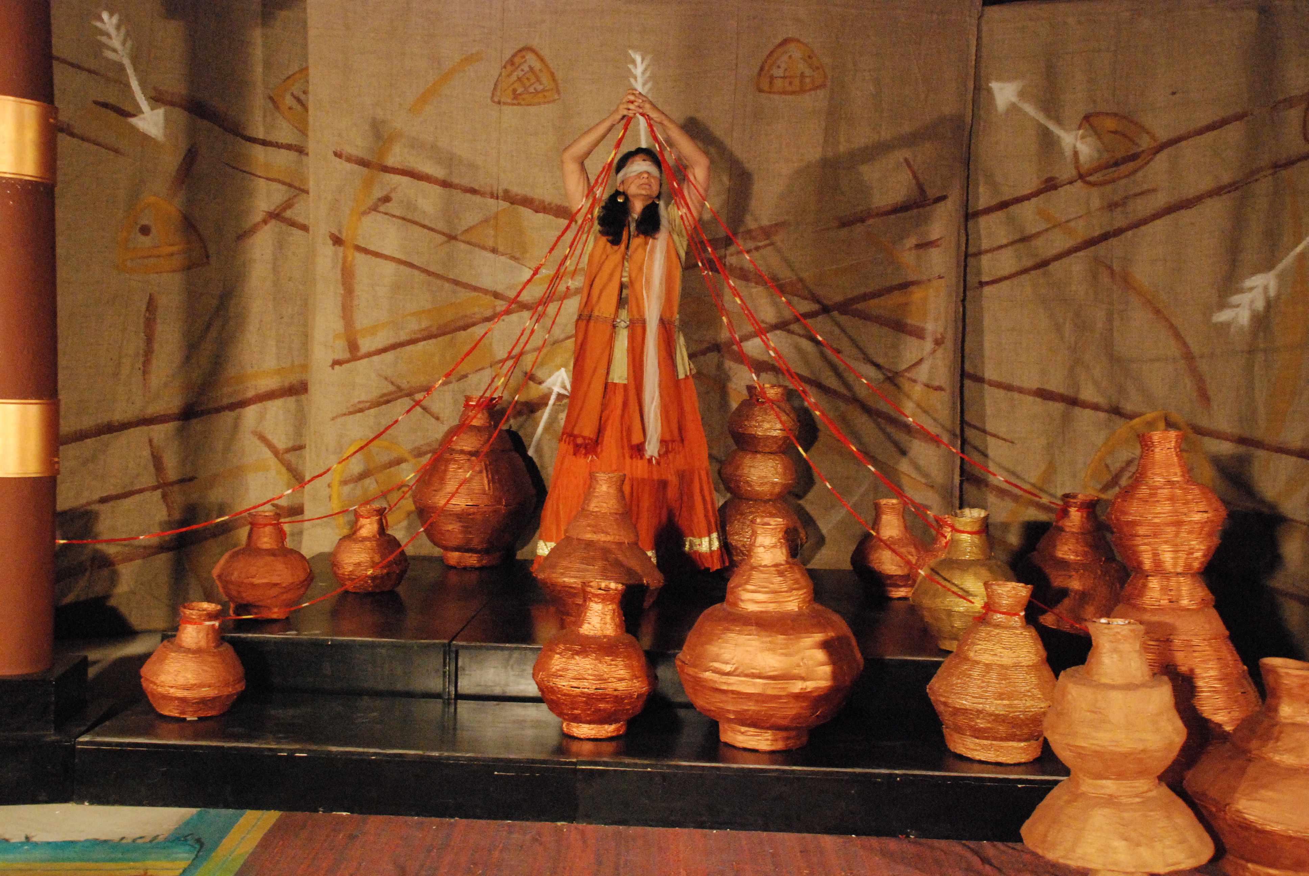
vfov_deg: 34.3
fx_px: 1420
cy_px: 438
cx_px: 654
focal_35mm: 39
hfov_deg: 49.5
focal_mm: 26
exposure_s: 1/60
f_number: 5.6
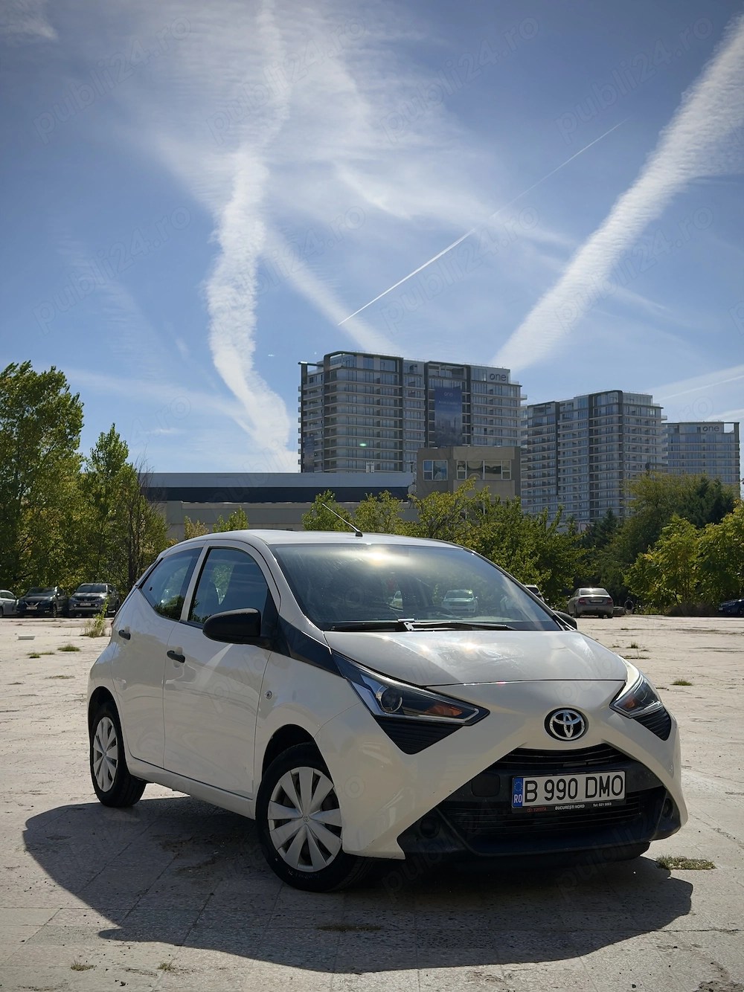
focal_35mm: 48
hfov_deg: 30.3
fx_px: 1376
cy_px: 496
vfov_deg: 39.7
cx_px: 372
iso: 80
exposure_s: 1/7874
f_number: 1.78
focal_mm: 6.76
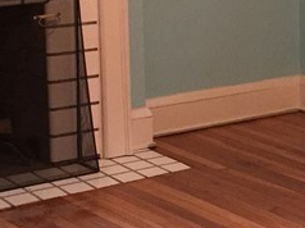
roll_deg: +0.0
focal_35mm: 125
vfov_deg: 11.8
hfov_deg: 15.4
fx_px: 1100
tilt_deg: -9.3
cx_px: 324
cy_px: 35
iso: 250
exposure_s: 1/15
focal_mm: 4.15
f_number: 2.2
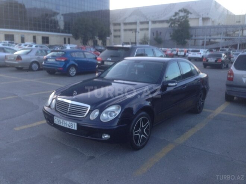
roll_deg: -1.0
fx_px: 235
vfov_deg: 42.9
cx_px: 123
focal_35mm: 33
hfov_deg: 55.4
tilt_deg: -11.4
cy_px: 92
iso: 50
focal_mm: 4.12
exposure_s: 1/40
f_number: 2.4
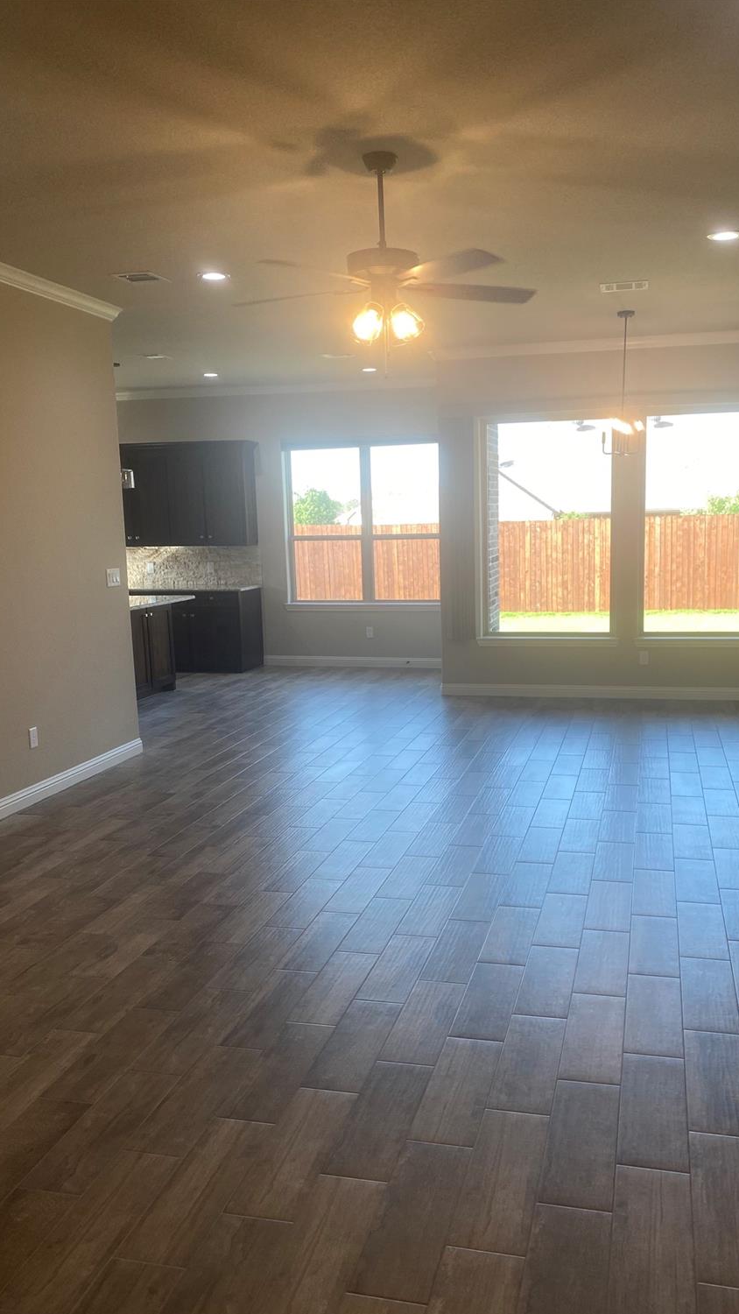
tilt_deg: -6.8
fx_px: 1010
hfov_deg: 40.1
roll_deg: -0.2
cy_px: 668
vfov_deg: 66.1
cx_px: 427
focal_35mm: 29
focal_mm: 4.25
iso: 50
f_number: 1.8
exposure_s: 1/120
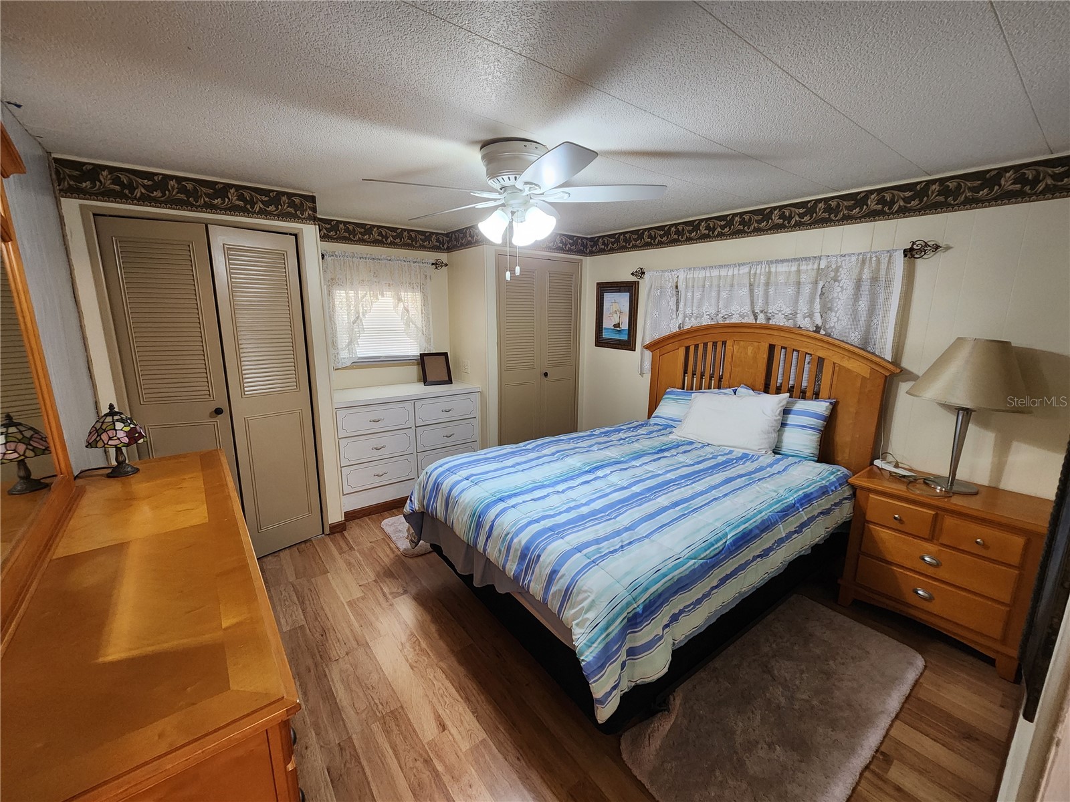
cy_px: 401
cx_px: 535
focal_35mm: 13
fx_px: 402
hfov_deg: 106.2
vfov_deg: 89.9
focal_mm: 2.2
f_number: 2.2
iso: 320
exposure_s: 1/40
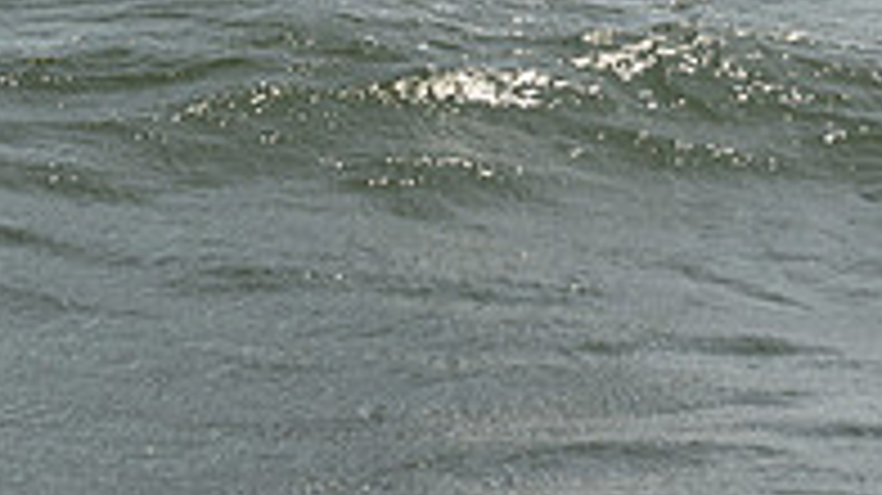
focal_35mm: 217
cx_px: 106
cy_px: -783
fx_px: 5072
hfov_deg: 9.9
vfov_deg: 5.4
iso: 250
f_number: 9
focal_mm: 70
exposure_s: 1/800
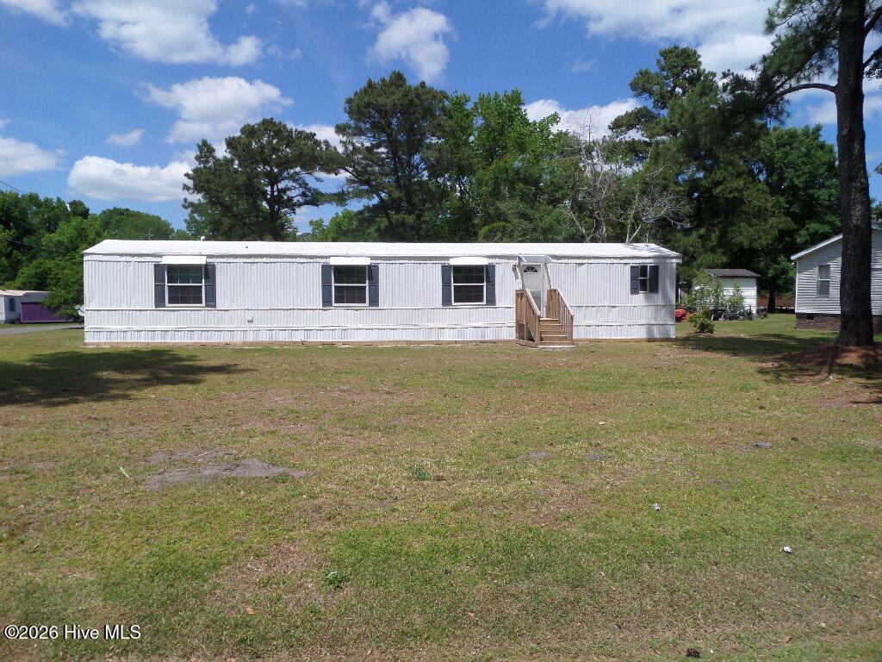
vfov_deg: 56.8
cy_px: 331
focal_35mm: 24
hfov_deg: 71.6
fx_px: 612
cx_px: 441
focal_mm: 4
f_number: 4.6
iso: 100
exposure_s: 1/1000
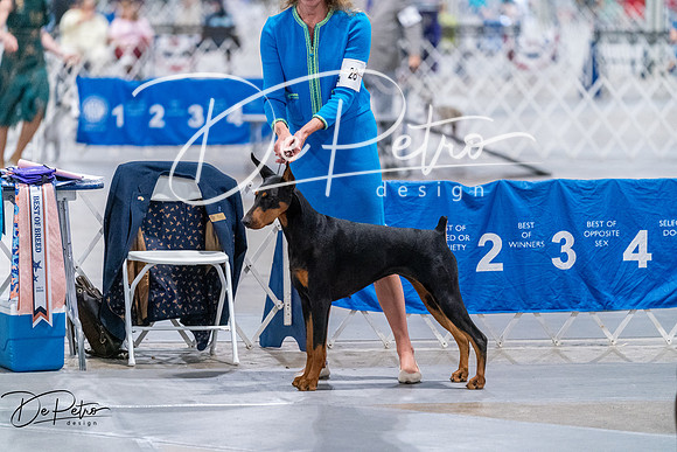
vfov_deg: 7.2
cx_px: 338
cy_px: 226
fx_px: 3611
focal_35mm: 192
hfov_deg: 10.7
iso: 6400
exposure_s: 1/320
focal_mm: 192
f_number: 3.2
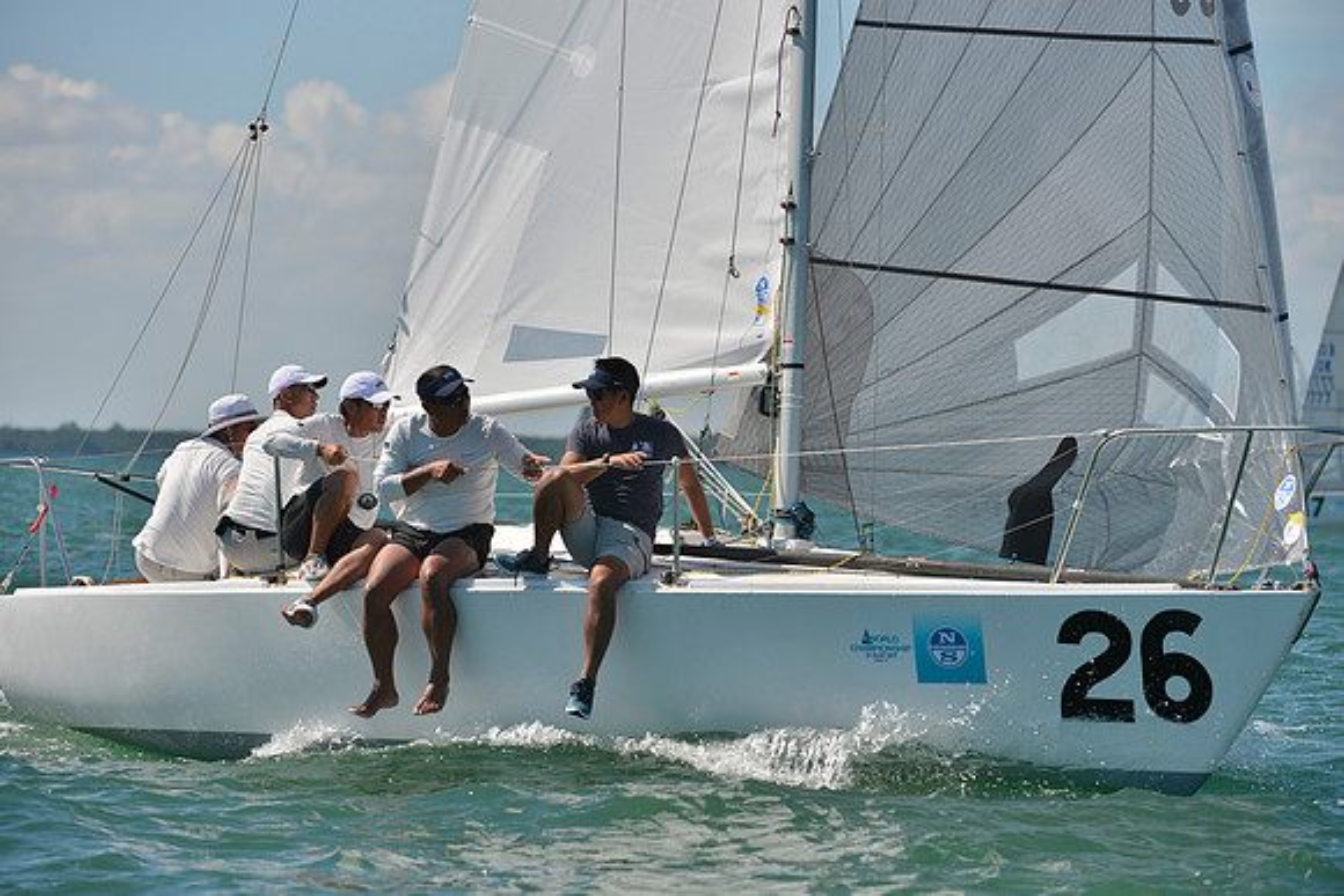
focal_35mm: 200
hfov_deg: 10.3
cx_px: 672
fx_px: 7468
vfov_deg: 6.9
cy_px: 448
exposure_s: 1/1600
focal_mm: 200
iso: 200
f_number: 5.6
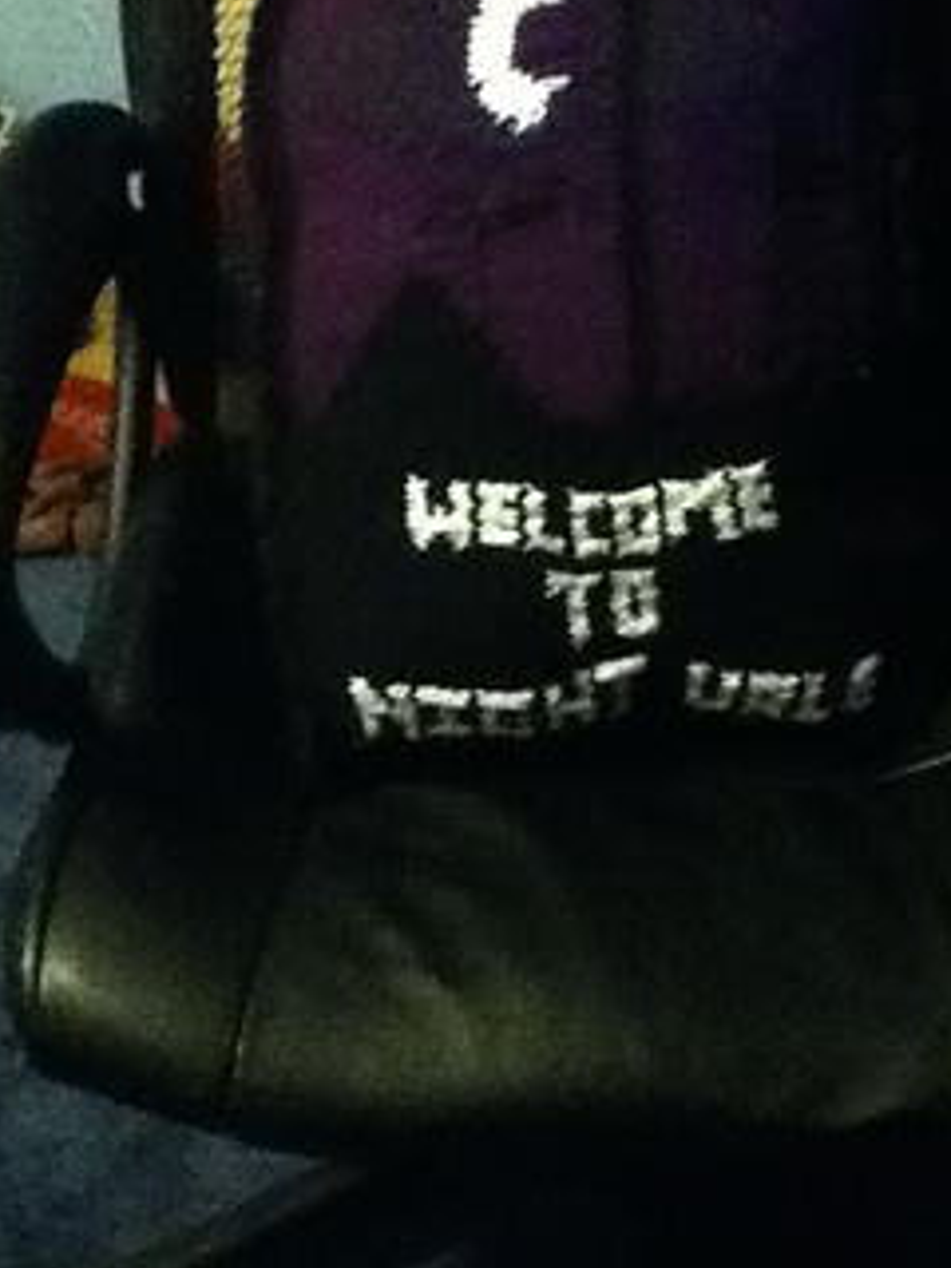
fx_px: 1832
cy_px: 547
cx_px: 573
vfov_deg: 38.1
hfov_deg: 29.0
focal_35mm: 50
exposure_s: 1/15
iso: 1250
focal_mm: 3.85
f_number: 2.4
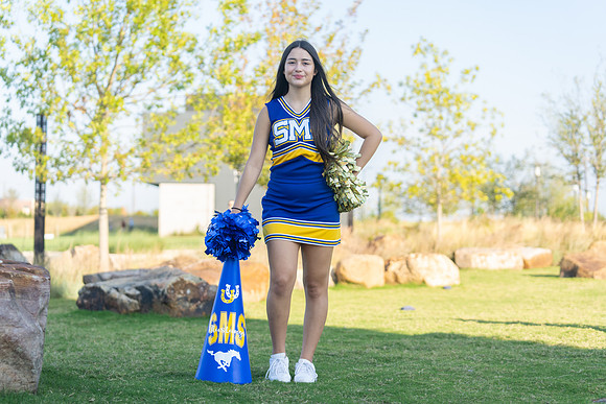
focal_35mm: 70
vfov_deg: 19.5
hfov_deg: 28.8
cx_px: 303
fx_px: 1179
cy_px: 202
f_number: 3.2
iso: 160
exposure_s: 1/500
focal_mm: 70
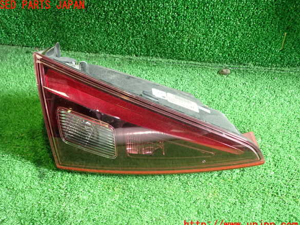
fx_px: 268
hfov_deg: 58.4
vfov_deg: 45.4
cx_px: 146
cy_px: 115
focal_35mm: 31
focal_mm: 5.4
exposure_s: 1/30
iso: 400
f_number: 2.3
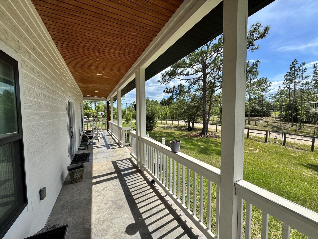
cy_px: 120
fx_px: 129
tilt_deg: -1.4
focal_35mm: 14
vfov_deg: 85.7
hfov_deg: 102.1
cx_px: 159
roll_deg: +2.7
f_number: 2.2
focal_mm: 2.22
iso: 40
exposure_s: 1/1449
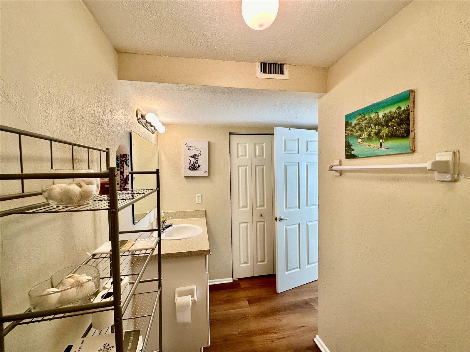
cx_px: 235
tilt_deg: -1.7
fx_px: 190
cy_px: 176
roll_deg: +1.3
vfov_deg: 85.7
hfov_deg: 102.1
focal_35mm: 14
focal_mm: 2.22
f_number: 2.2
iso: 160
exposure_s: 1/120
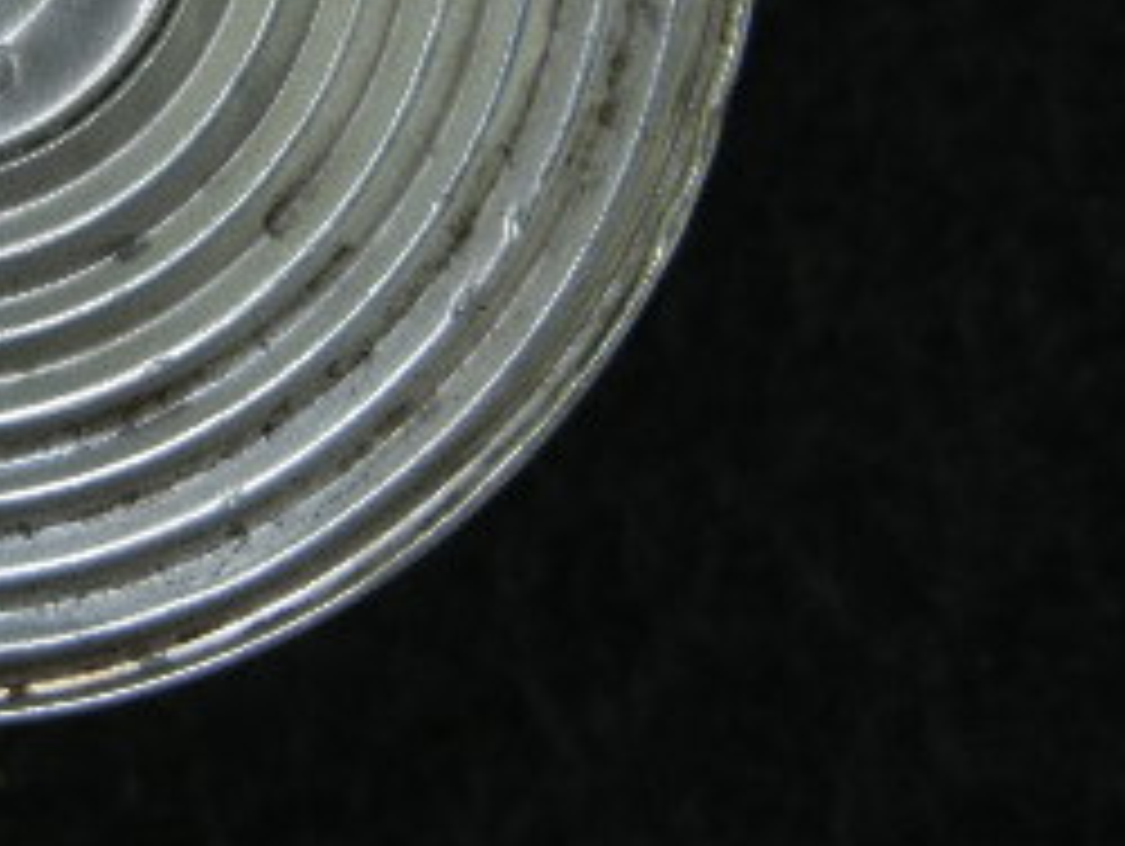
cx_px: -81
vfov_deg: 11.0
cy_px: -76
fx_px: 4327
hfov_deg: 14.5
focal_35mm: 133
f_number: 3.9
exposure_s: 1/30
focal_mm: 9.3
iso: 200
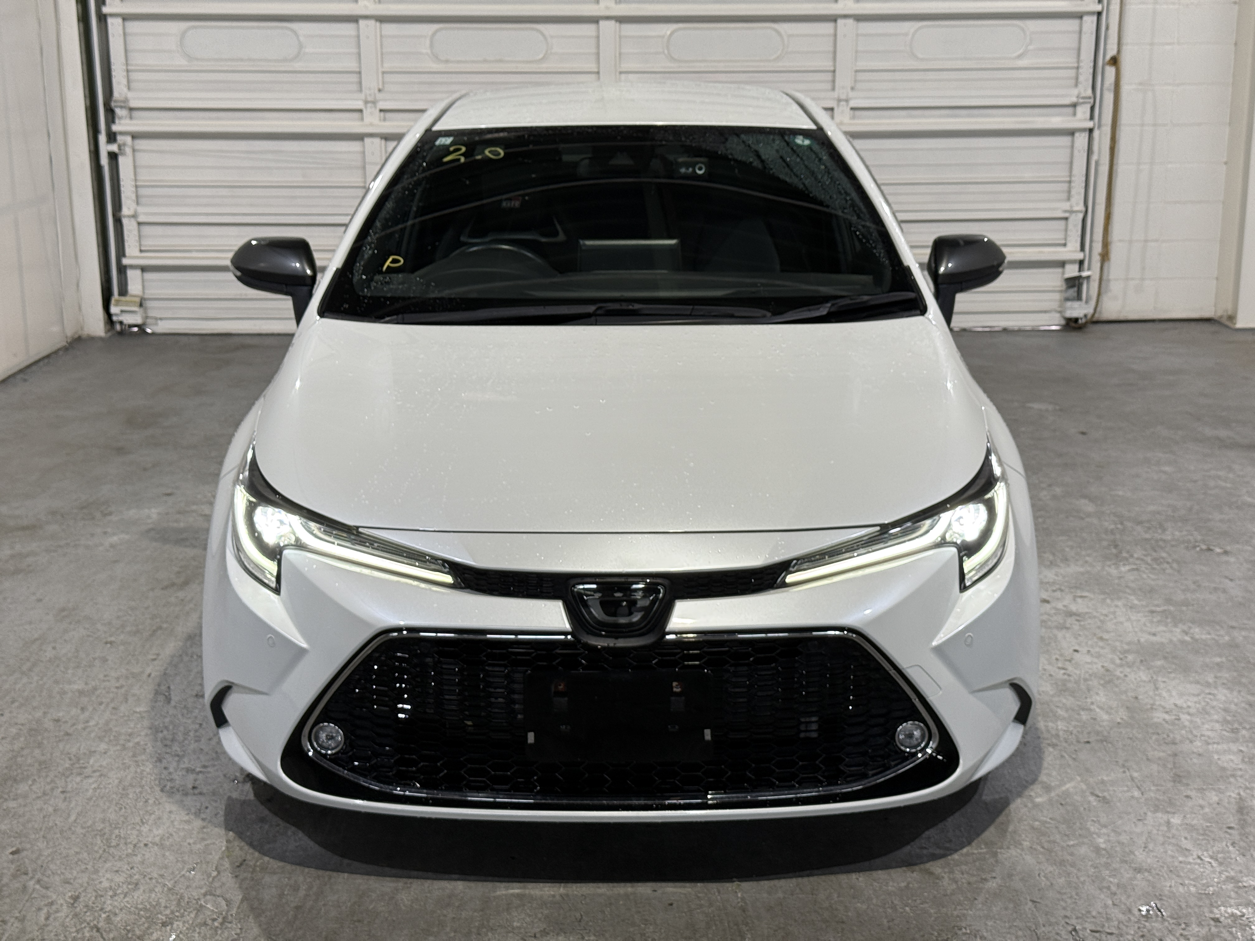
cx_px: 628
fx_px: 1740
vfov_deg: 30.3
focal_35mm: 48
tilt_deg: -13.9
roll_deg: +0.3
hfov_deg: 39.7
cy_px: 470
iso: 64
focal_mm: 6.76
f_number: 1.78
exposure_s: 1/60
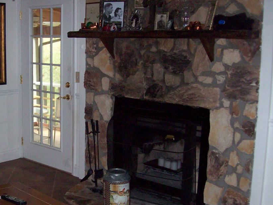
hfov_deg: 33.6
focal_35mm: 56
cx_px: 66
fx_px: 442
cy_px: 126
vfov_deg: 26.0
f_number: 2.7
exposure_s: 1/64
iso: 140
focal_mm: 6
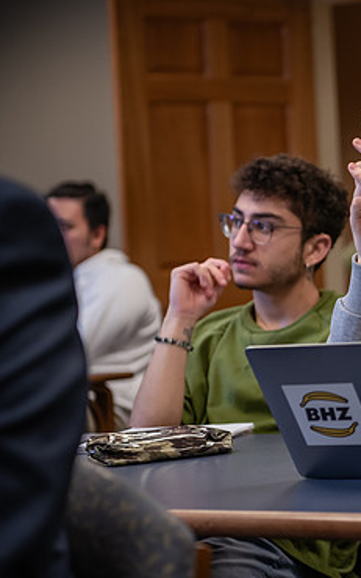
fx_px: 1764
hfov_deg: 11.5
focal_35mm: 112
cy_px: 298
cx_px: 431
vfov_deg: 18.6
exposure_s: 1/160
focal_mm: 70
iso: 800
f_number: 3.2
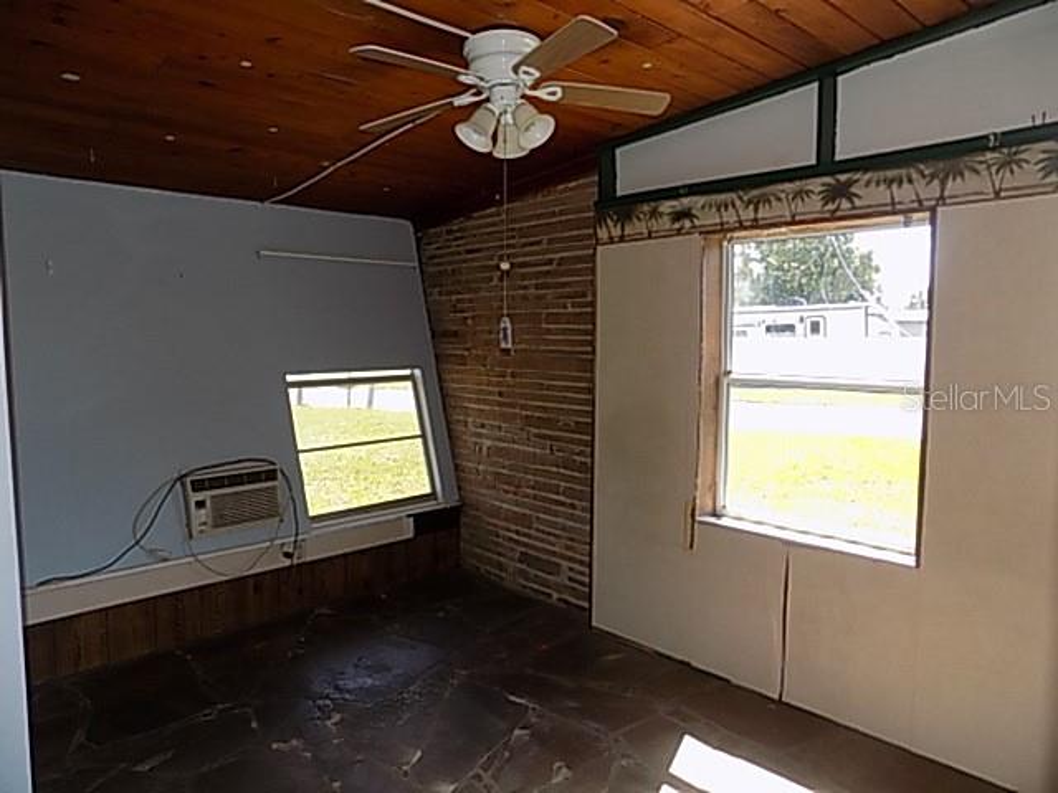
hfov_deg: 73.9
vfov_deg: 58.9
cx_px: 529
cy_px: 396
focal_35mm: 23
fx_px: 703
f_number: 3.1
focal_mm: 4
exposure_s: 1/125
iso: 80
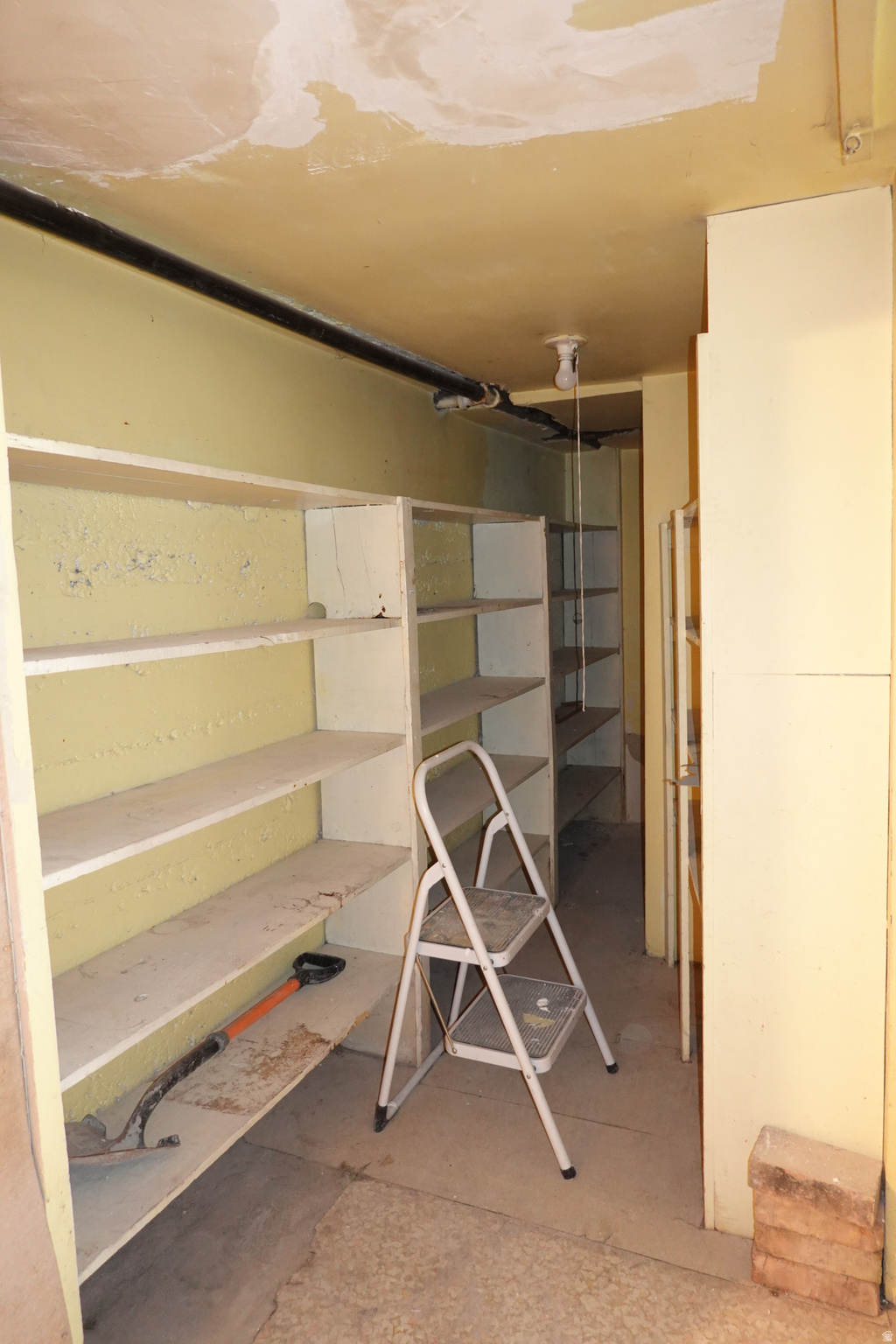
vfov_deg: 73.7
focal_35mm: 24
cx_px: 448
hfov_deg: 53.1
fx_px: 896
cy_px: 672
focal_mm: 9
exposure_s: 1/4
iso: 1000
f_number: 2.8
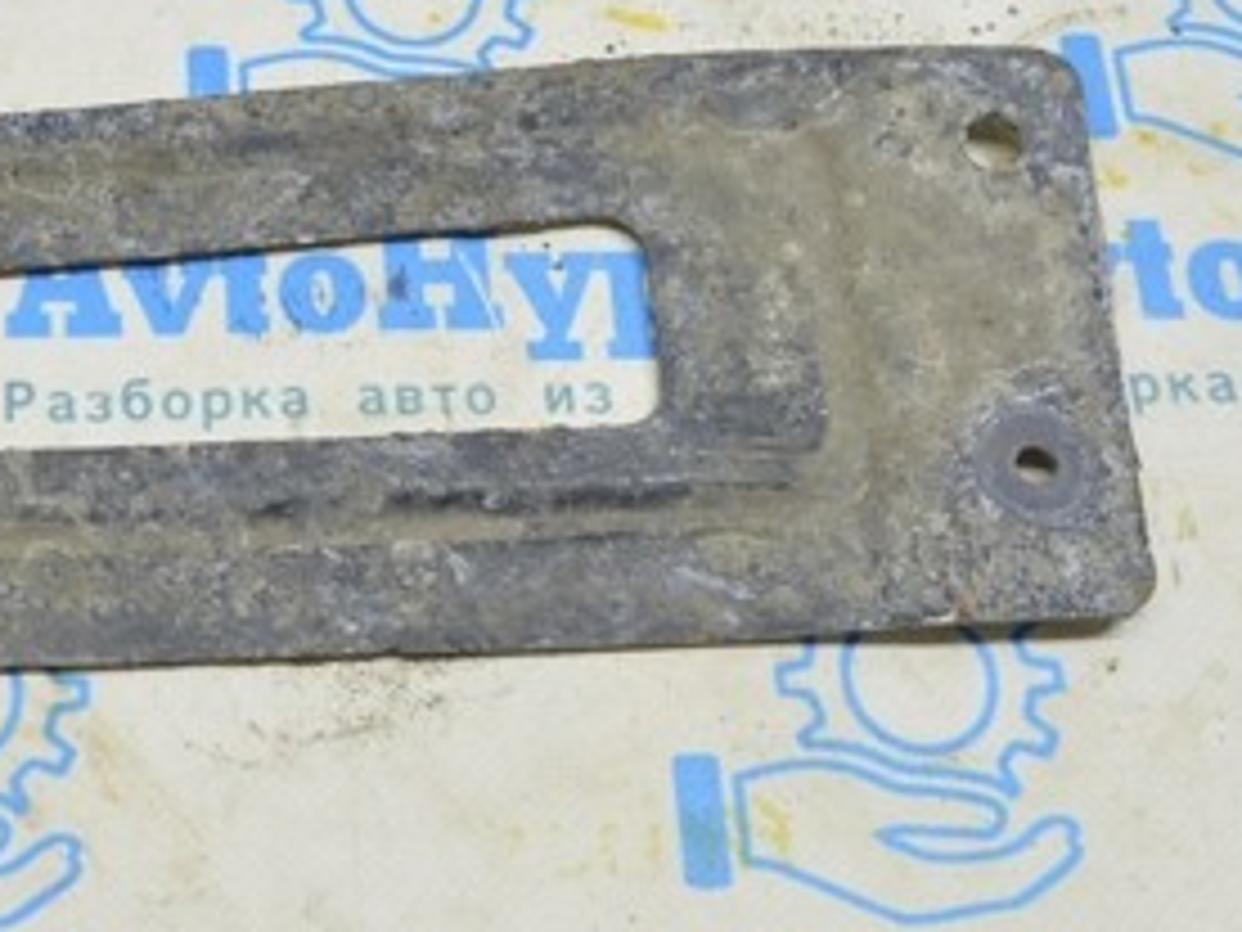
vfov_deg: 21.0
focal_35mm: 70
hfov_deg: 26.3
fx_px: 2516
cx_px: 4
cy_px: 376
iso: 400
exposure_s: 1/20
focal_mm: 21
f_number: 5.6
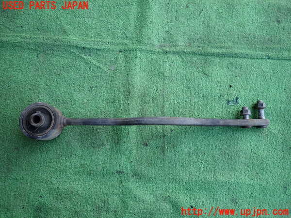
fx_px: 210
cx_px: 146
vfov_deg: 54.9
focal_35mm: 25
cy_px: 109
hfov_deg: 69.4
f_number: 2
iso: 100
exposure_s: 1/200
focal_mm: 4.5
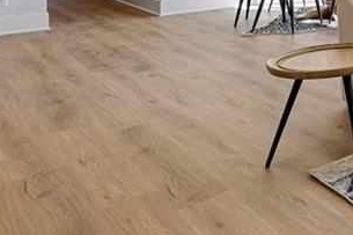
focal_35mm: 47
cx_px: 576
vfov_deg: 25.4
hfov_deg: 25.5
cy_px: -53
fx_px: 461
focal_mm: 14
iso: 100
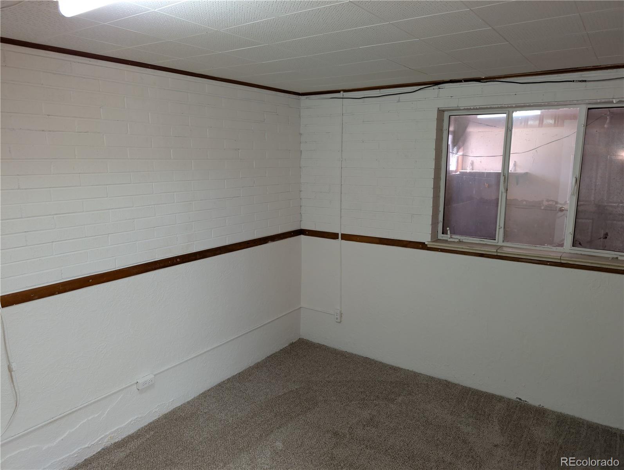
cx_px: 312
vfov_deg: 56.9
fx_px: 433
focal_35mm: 24
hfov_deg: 71.5
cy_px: 235
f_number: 1.68
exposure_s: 1/120
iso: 612
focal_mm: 6.9
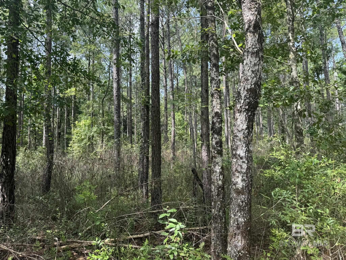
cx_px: 173
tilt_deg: +4.2
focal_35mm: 24
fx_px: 240
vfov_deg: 56.8
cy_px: 130
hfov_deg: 71.6
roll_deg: +2.0
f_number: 1.78
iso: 80
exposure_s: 1/425
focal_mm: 6.76
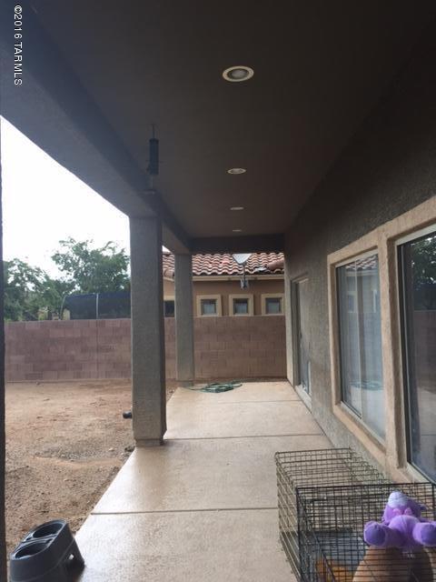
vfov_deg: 61.7
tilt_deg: +2.1
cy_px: 291
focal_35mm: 29
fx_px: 487
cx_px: 218
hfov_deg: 48.2
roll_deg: +1.4
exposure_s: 1/243
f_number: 2.2
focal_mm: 4.15
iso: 32
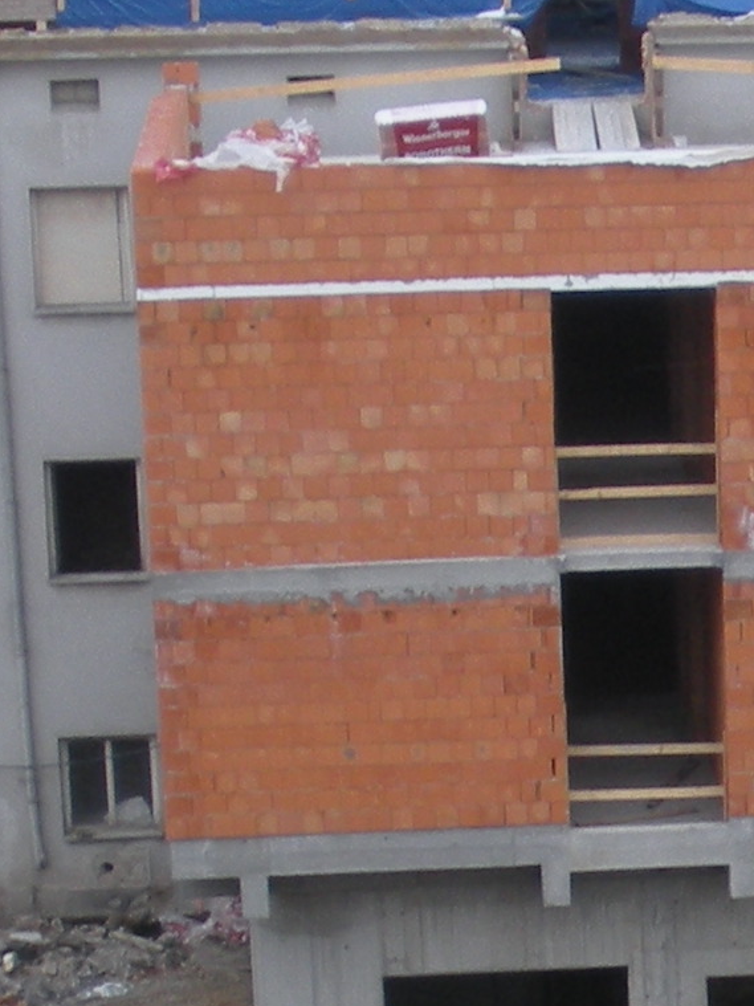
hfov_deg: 8.1
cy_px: 1099
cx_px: 1540
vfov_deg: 11.3
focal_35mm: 173
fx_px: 5026
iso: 64
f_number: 3.5
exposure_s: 1/72.3
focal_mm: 6.3
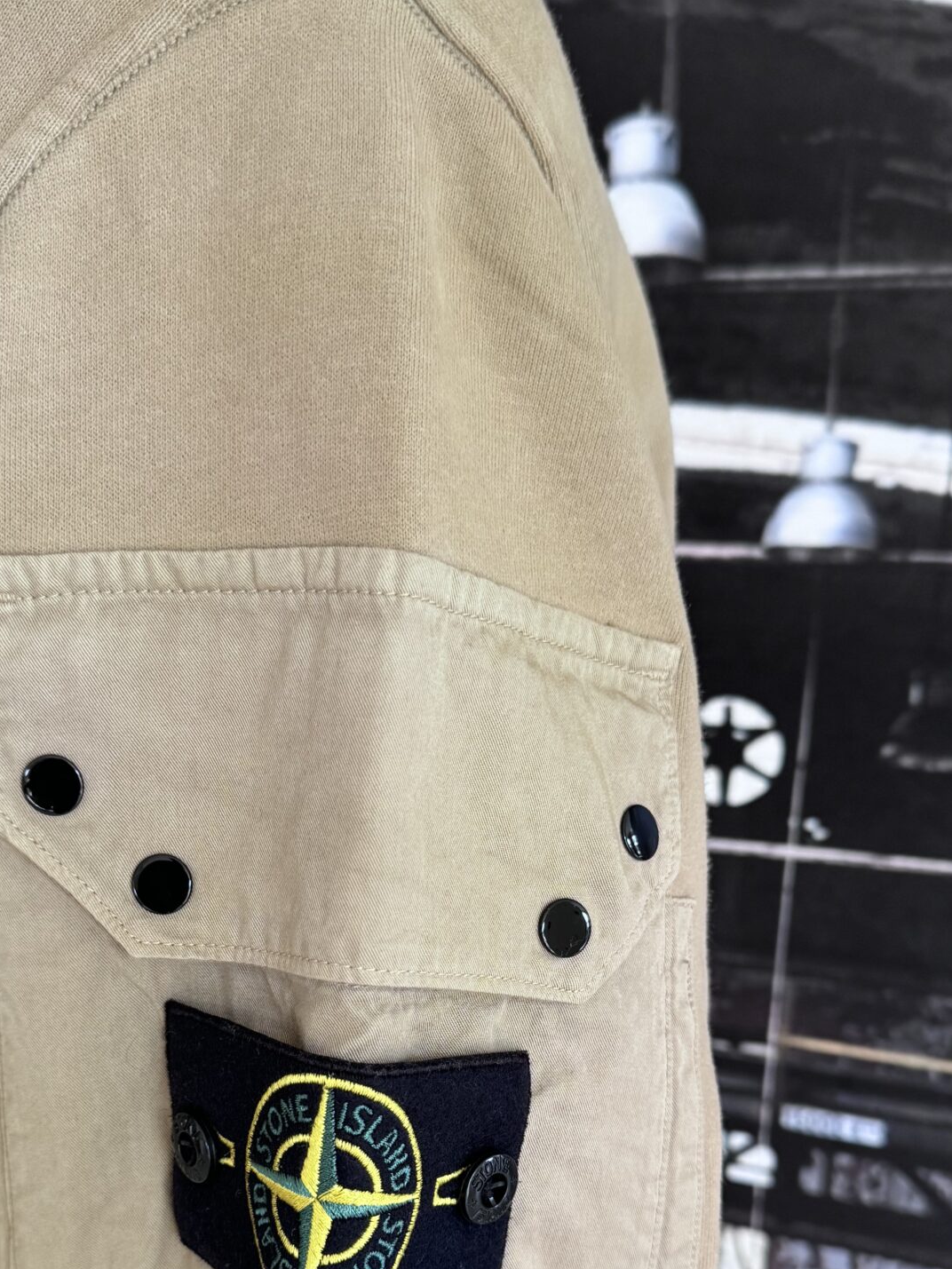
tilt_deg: -18.5
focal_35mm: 43
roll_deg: -1.0
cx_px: 437
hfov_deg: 33.6
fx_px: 1577
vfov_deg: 42.9
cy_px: 893
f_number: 1.78
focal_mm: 6.76
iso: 200
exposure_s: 1/121
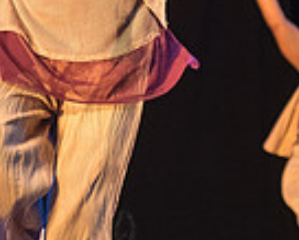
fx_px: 2232
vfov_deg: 6.1
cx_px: 70
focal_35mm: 252
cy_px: 5
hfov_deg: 7.7
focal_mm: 58
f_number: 2.8
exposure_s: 1/200
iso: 4000
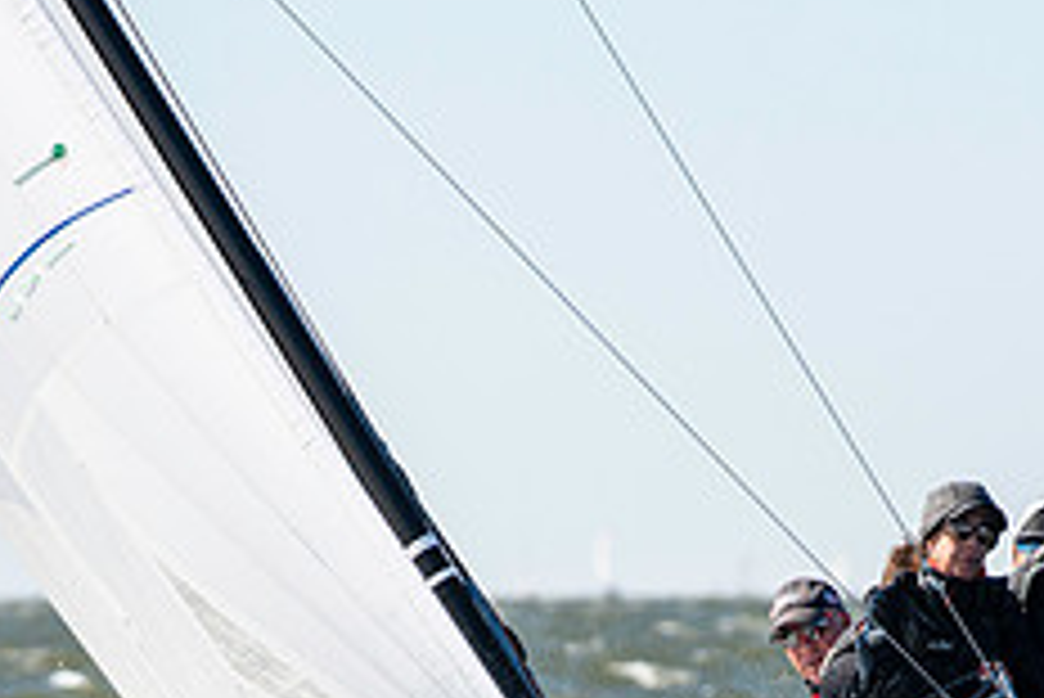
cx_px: 667
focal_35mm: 620
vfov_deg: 2.2
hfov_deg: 3.3
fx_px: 17991
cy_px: 1025
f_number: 5
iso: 320
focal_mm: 200
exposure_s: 1/2000
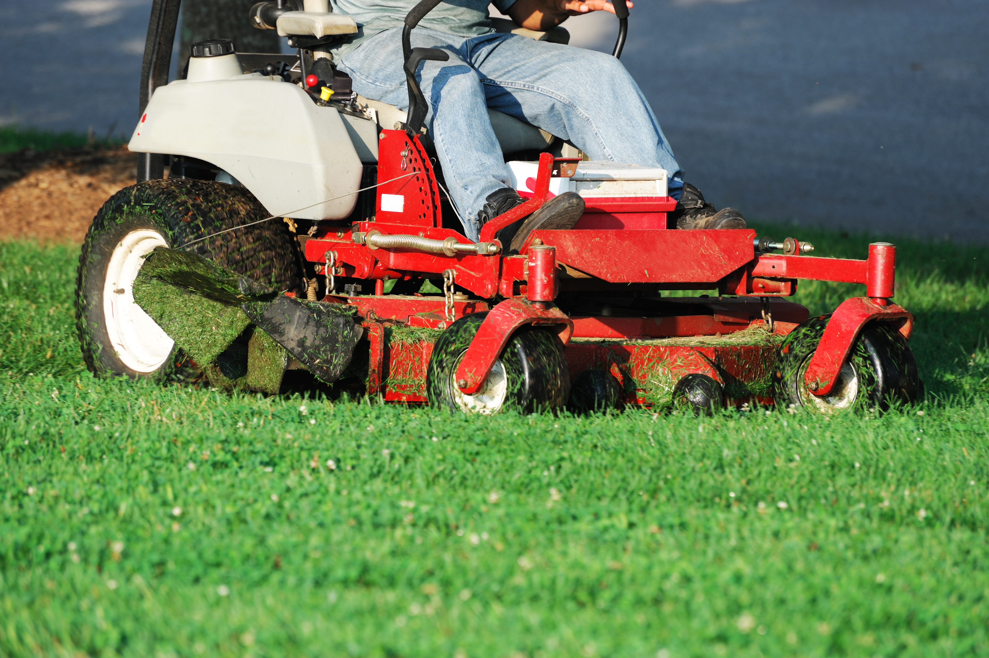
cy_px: 329
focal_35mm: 300
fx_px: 8236
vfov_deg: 4.6
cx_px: 494
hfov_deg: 6.9
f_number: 7.1
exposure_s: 1/250
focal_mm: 300
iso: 200
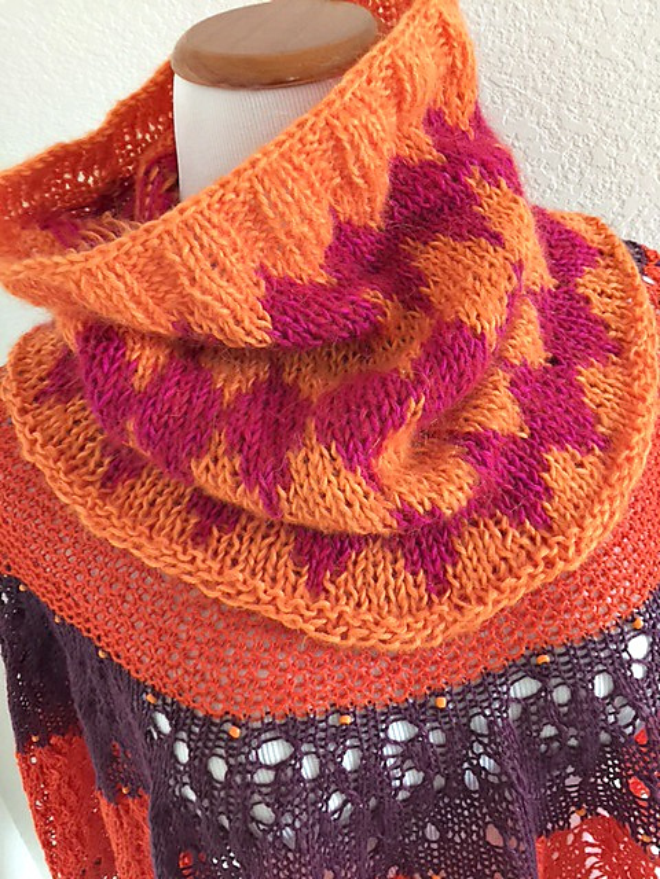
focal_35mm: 29
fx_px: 737
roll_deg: +11.4
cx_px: 330
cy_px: 440
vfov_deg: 61.7
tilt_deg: -24.4
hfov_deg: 48.2
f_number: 2.2
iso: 64
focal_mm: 4.15
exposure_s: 1/4
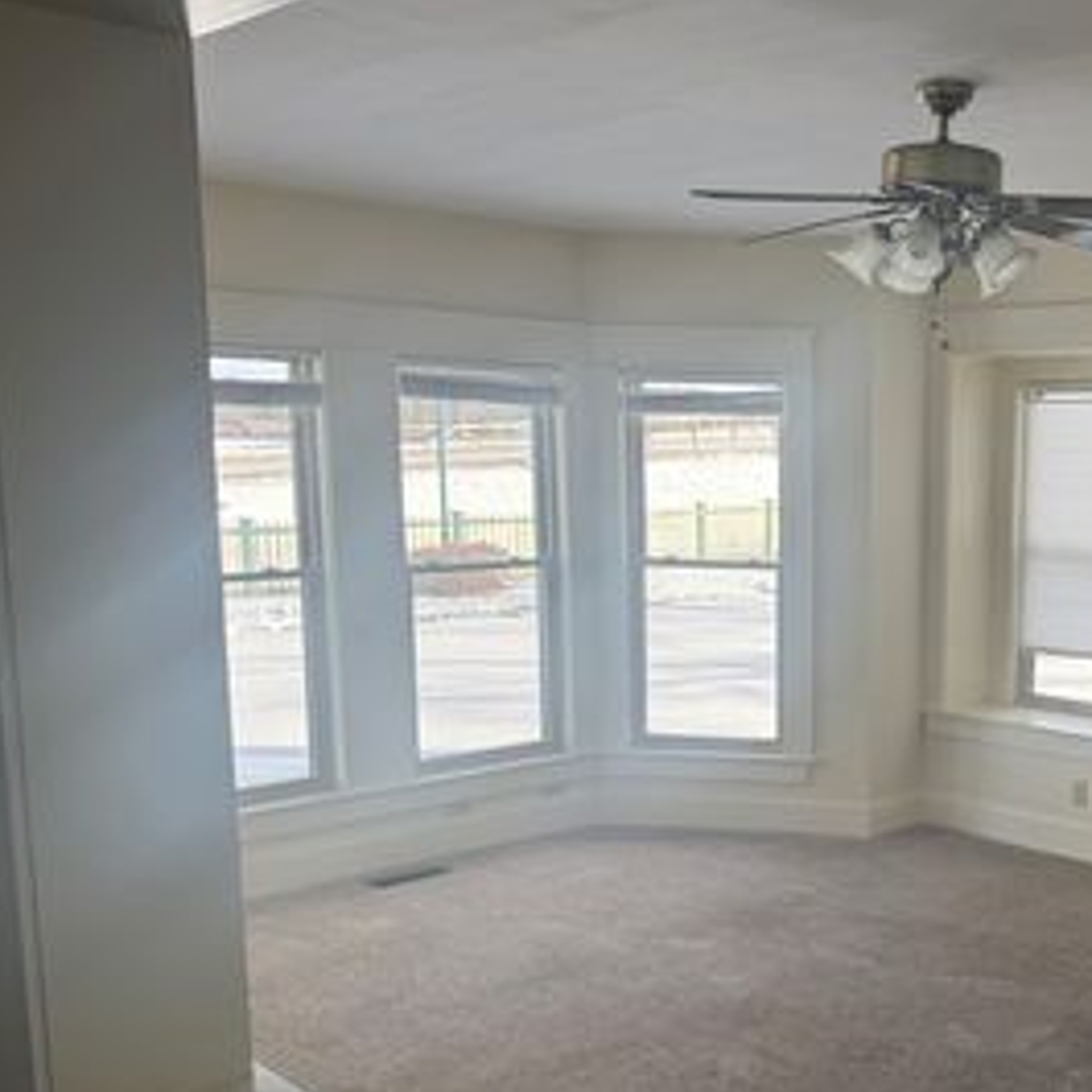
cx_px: 923
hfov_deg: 39.6
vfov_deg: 41.5
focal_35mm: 40
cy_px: 694
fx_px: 1428
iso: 100
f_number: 1.78
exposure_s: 1/391
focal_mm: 6.76
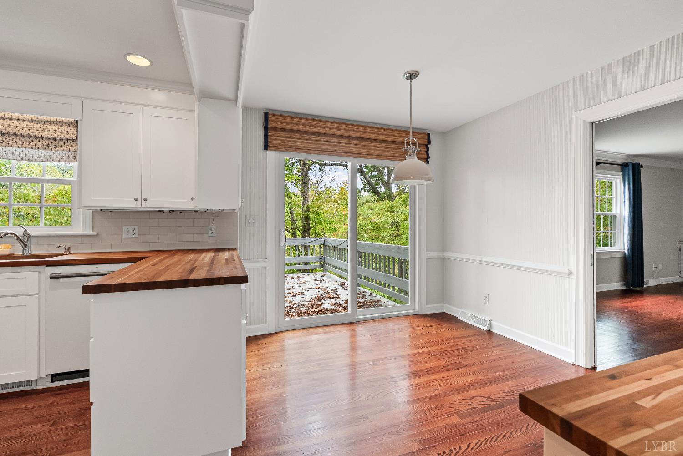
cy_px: 228
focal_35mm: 16
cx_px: 342
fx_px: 304
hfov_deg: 96.7
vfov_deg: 73.8
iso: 2000
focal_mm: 16
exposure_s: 1/15
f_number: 8
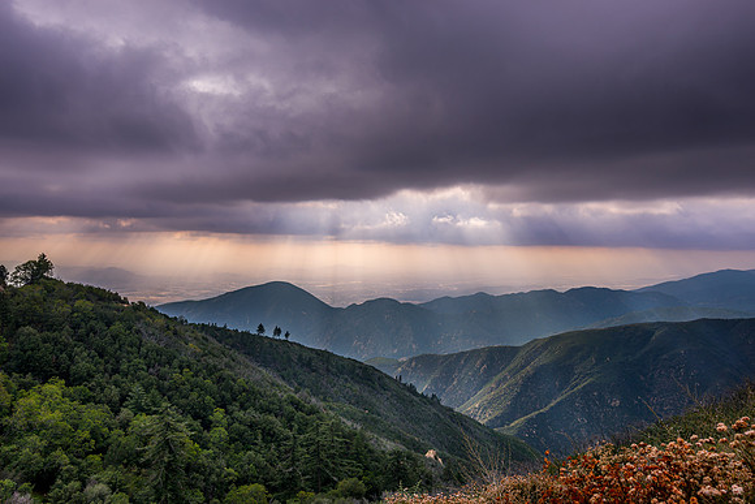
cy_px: 252
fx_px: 545
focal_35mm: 26
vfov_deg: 49.6
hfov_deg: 69.4
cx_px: 378
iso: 100
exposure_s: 1/60
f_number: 10
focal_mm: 26
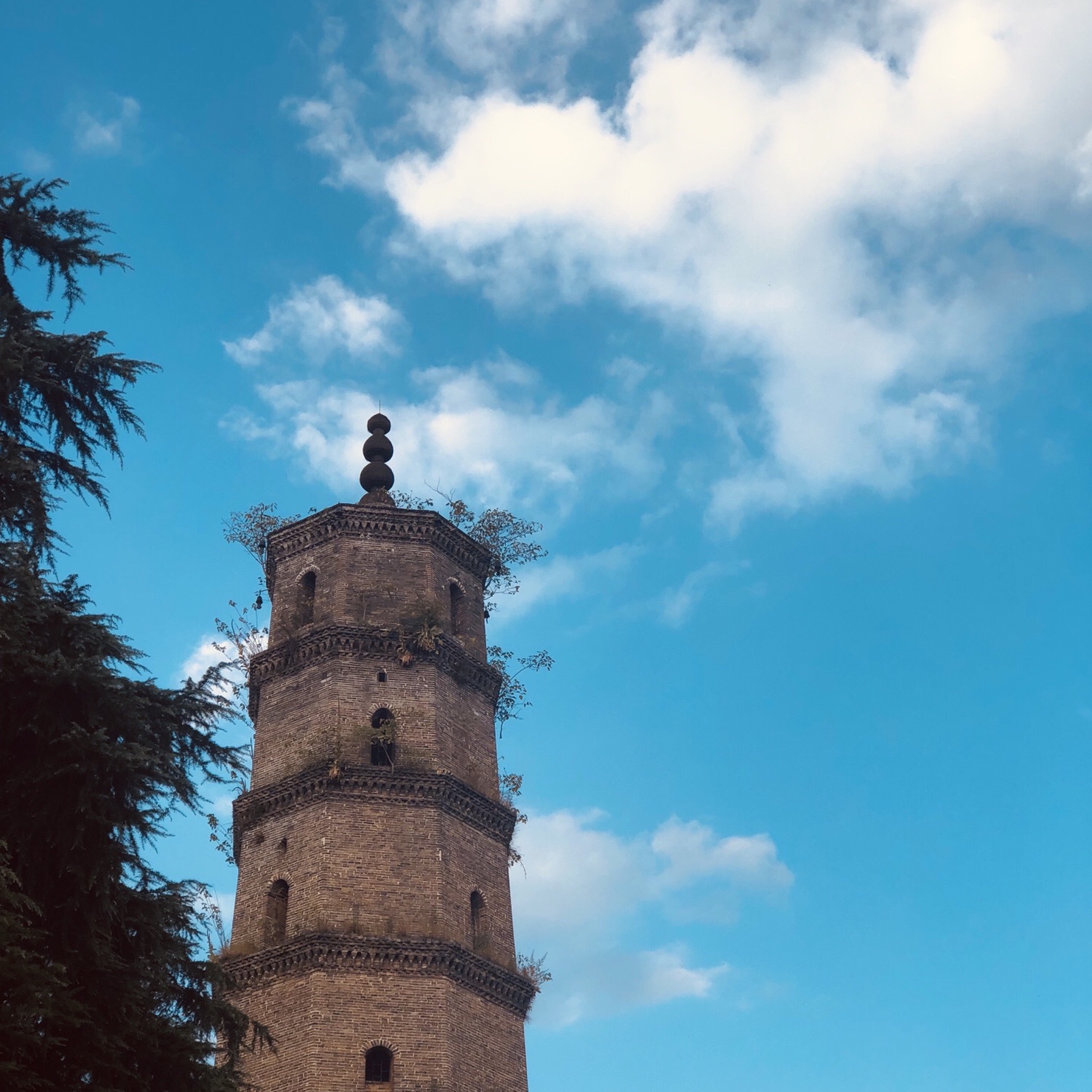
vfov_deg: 25.3
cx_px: 548
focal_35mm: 68
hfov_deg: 25.4
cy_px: 593
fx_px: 2427
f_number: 2.8
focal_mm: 6.6
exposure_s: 1/407
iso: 20
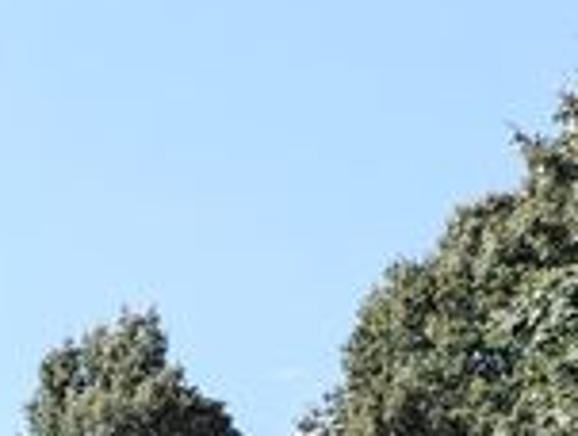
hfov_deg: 35.3
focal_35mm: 43
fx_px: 720
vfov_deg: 26.0
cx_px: -103
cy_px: 635
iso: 47
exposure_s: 1/3125
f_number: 2.2
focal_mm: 1.95
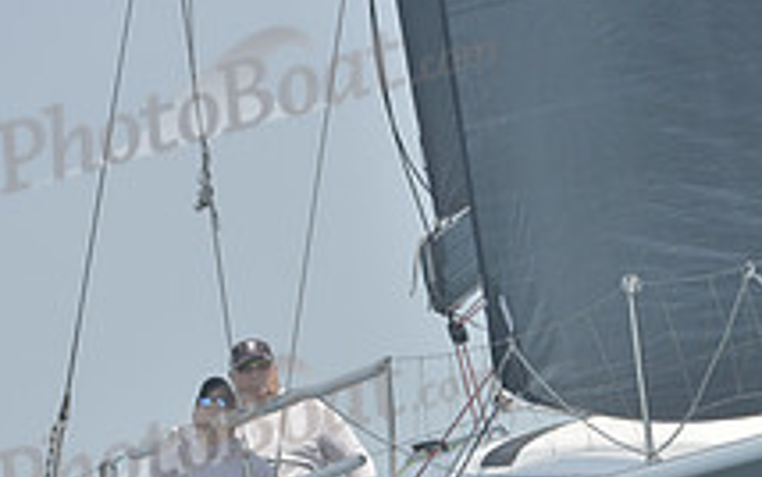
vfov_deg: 1.8
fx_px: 15480
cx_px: 684
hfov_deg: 2.8
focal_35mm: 745
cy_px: 564
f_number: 7.1
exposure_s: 1/1000
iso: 280
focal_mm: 270
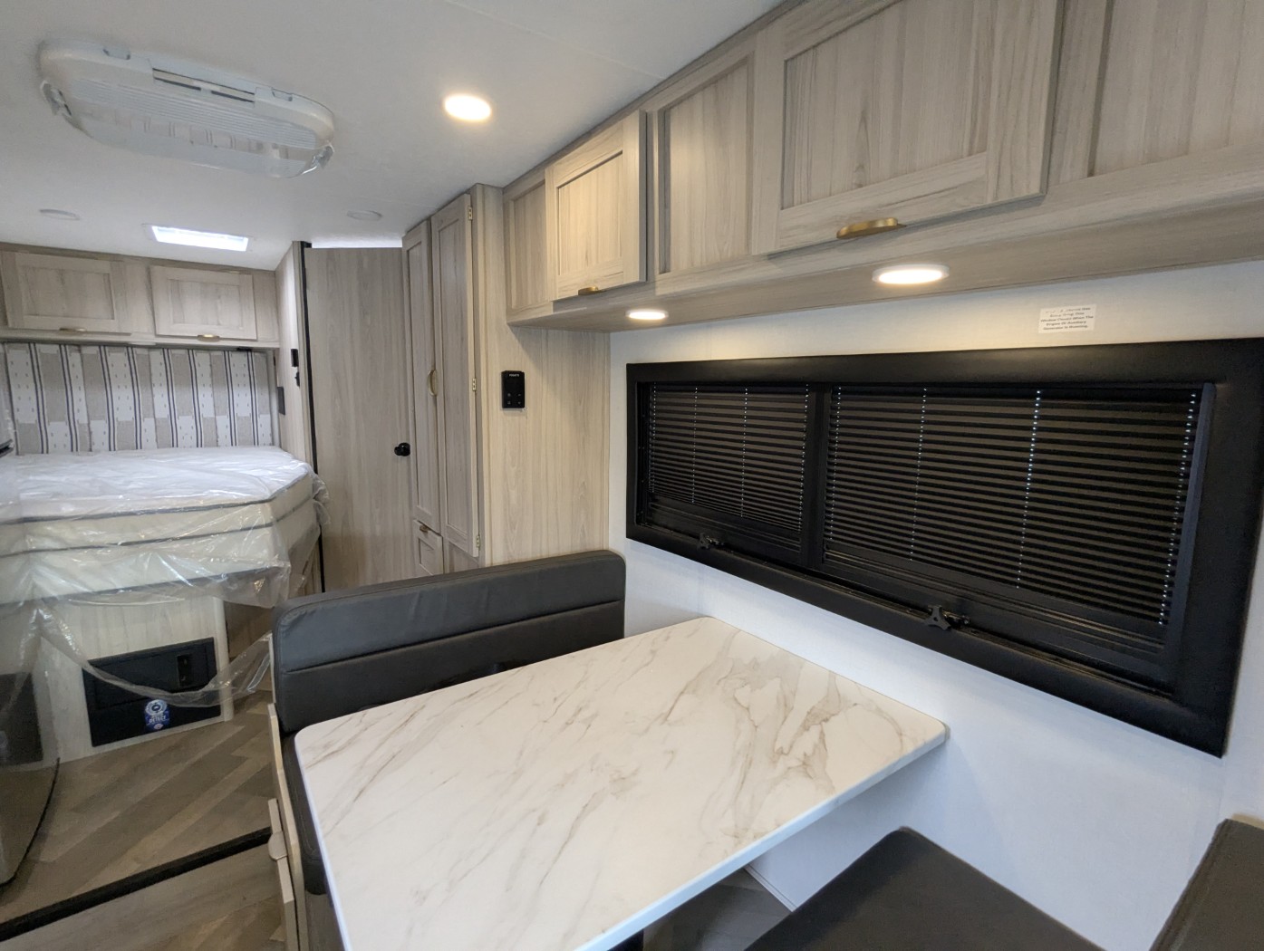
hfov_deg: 94.4
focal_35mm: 16
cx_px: 632
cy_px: 476
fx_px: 585
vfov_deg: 78.2
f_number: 2.2
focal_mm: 2.35
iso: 326
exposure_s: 1/106
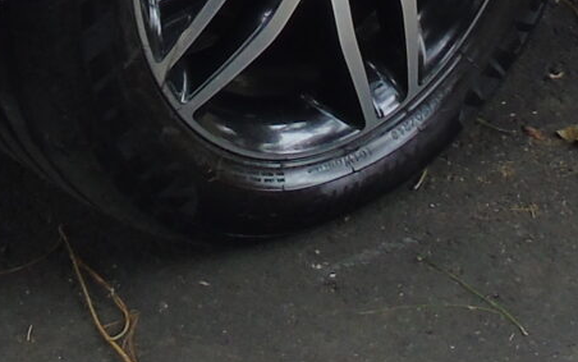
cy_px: -606
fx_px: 2742
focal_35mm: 174
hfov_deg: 12.0
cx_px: 233
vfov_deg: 7.0
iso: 80
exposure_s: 1/60
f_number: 3.6
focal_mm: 5.2
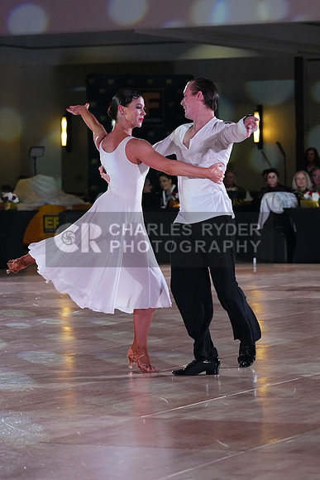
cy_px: 240
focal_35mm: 143
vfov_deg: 14.3
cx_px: 160
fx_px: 1905
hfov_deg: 9.6
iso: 8000
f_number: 6.3
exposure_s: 1/400
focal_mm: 143
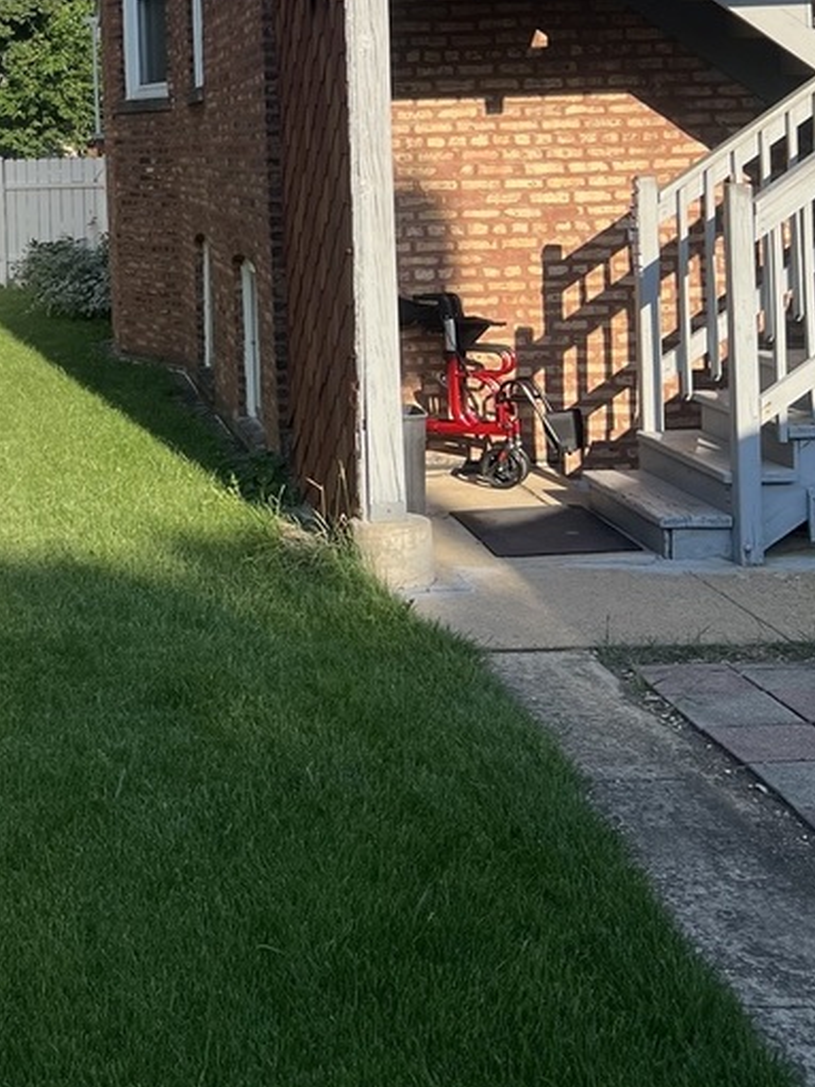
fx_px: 1727
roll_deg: +0.9
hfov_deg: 25.2
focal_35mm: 55
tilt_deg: +2.5
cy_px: 121
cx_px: -6
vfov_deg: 33.2
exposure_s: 1/2457
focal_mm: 5.7
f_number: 1.5
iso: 50
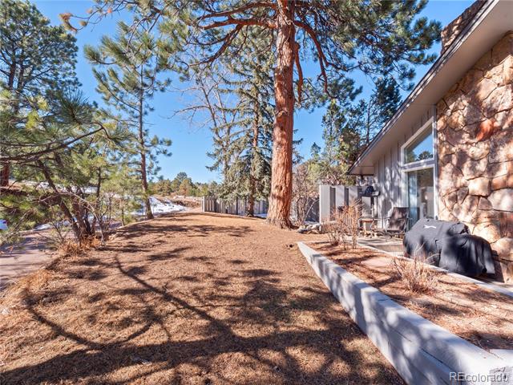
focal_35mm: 16
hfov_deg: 94.5
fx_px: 237
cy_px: 192
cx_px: 256
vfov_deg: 78.1
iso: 100
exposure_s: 1/50
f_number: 7.1
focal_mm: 8
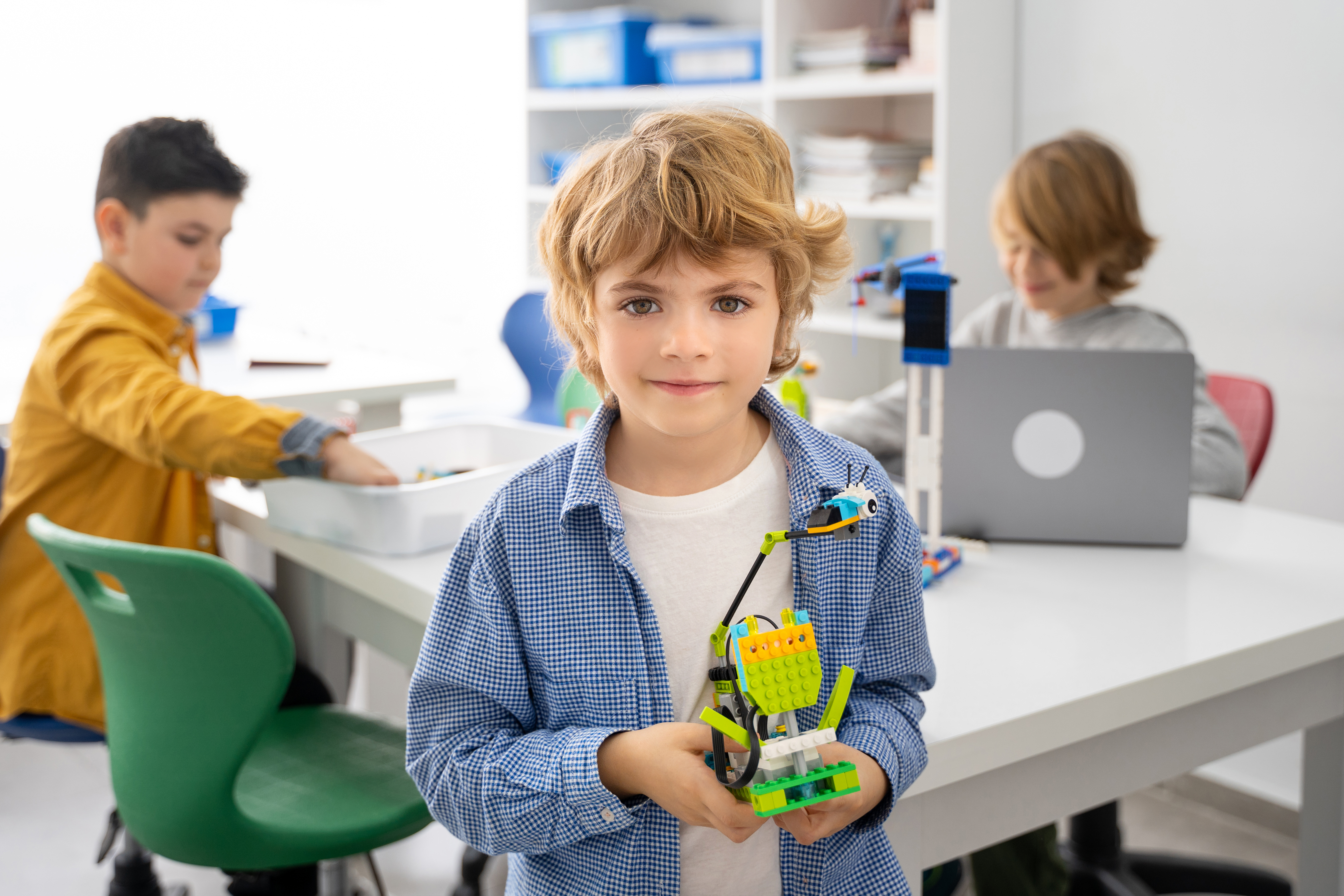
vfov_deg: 34.2
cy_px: 448
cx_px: 672
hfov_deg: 49.6
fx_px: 1456
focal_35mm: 39
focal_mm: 39
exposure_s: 1/160
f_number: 2.8
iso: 250
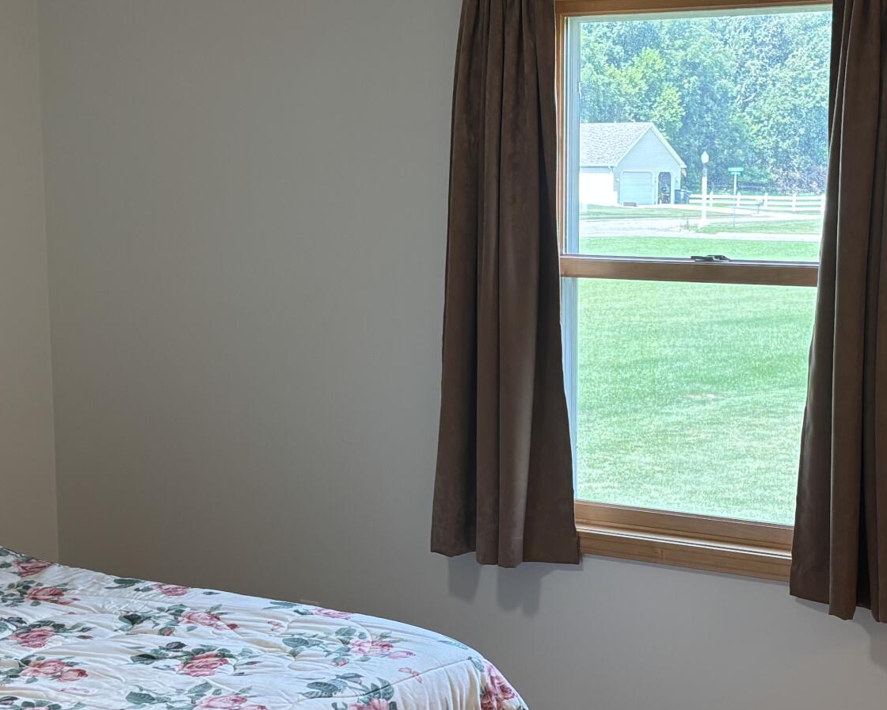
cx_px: 573
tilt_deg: -8.6
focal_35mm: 68
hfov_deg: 27.8
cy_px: 446
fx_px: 1785
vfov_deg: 22.4
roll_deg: -0.5
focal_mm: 5.96
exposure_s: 1/120
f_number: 1.6
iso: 100
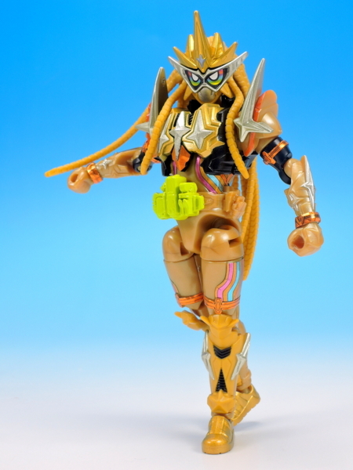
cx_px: 176
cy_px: 235
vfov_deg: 34.9
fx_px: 748
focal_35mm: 55
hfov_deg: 26.6
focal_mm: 11.8
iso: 80
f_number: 7.1
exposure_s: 1
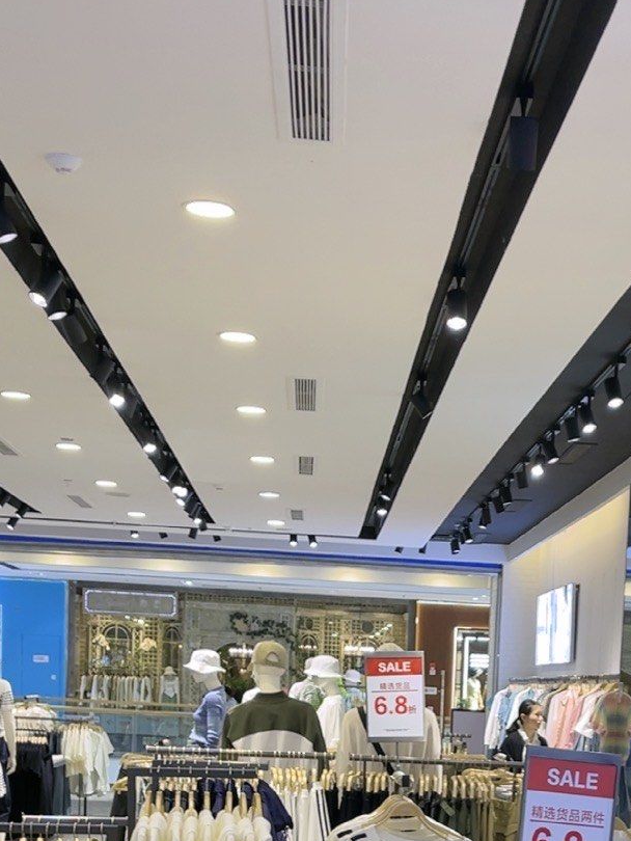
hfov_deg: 29.7
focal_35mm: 48
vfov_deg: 38.6
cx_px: 493
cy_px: 635
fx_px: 1166
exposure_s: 1/50
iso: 40
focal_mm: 5.1
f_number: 1.6
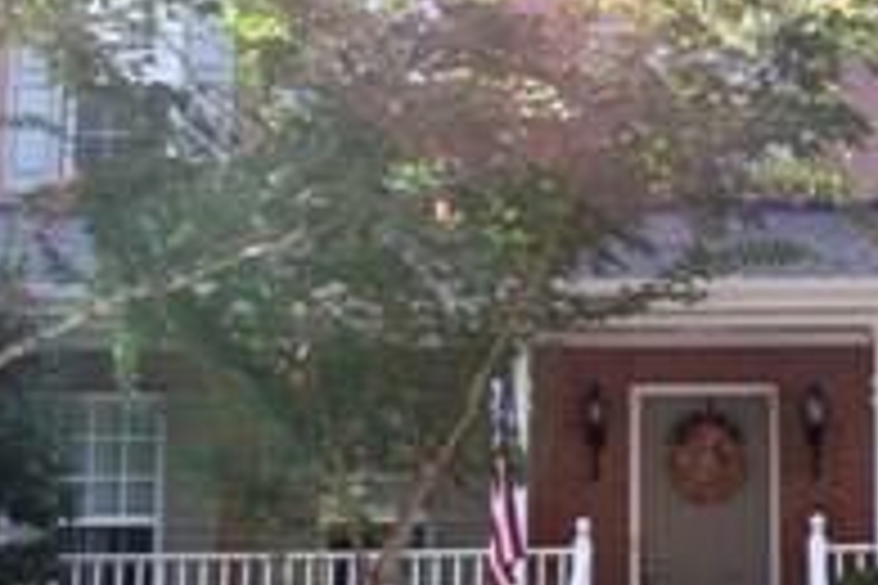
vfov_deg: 11.6
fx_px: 2878
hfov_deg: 16.8
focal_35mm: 118
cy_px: 326
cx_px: 959
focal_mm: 24
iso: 400
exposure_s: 1/100
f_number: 9
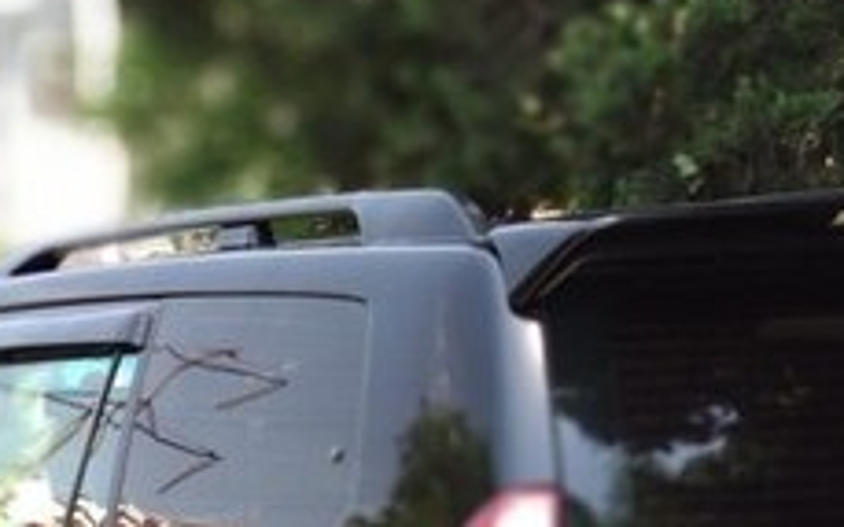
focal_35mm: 159
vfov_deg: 8.1
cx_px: 339
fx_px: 3656
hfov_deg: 13.2
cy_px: 680
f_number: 2.6
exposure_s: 1/100
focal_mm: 5.99
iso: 100
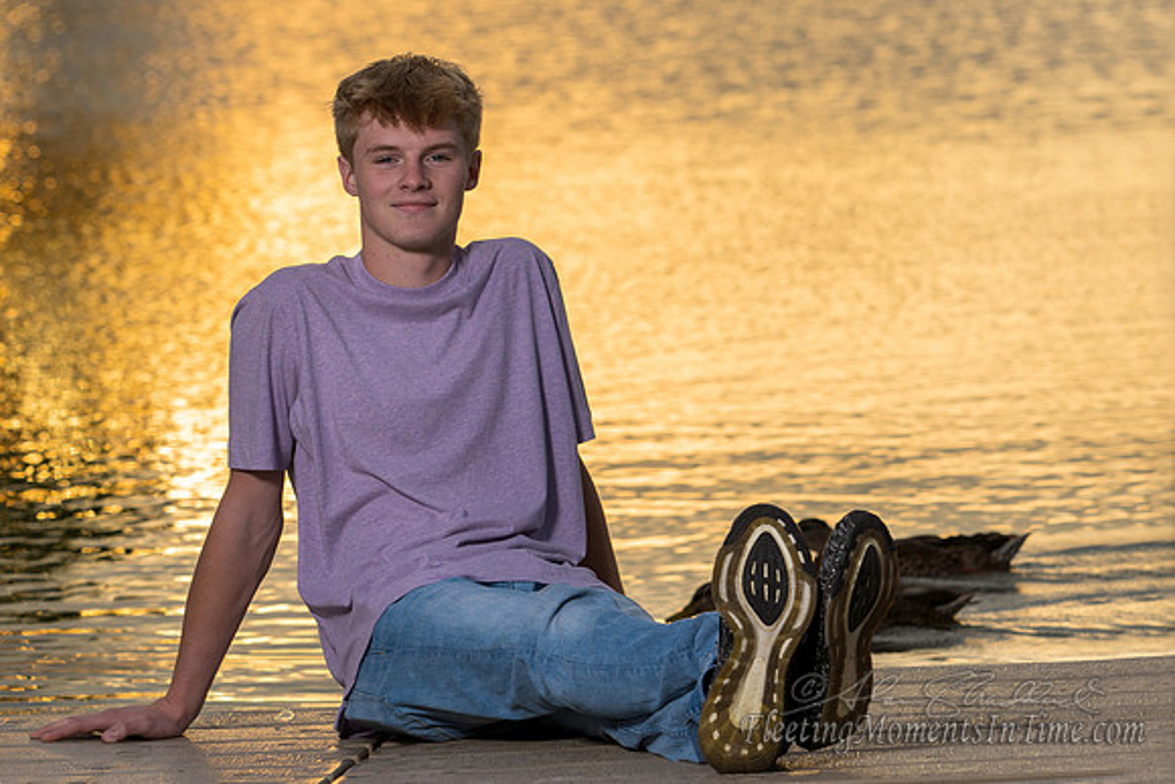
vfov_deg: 8.6
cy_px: 392
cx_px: 588
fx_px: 5223
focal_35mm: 160
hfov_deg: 12.8
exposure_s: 1/250
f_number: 6.3
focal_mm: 160
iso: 100
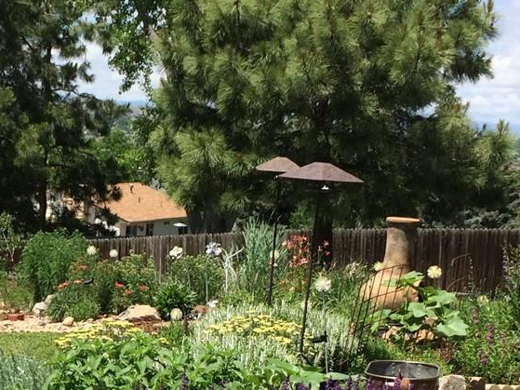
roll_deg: -3.3
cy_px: 361
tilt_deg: -10.5
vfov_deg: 17.5
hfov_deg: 22.9
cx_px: 48
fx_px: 1247
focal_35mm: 83
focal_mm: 4.15
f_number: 2.2
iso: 32
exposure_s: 1/1642
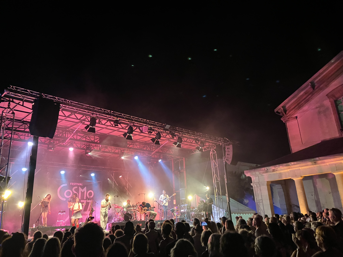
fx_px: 277
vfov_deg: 49.7
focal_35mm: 28
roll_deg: +3.1
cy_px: 128
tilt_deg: +17.9
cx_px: 172
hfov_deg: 63.4
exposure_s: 1/30
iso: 500
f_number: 1.8
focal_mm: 3.99
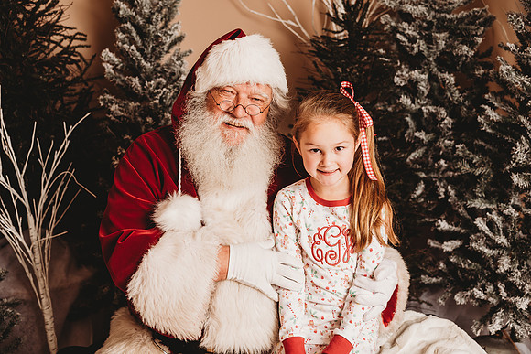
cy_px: 177
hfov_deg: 42.7
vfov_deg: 29.3
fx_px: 679
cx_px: 266
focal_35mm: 46
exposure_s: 1/160
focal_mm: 46
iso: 100
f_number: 4
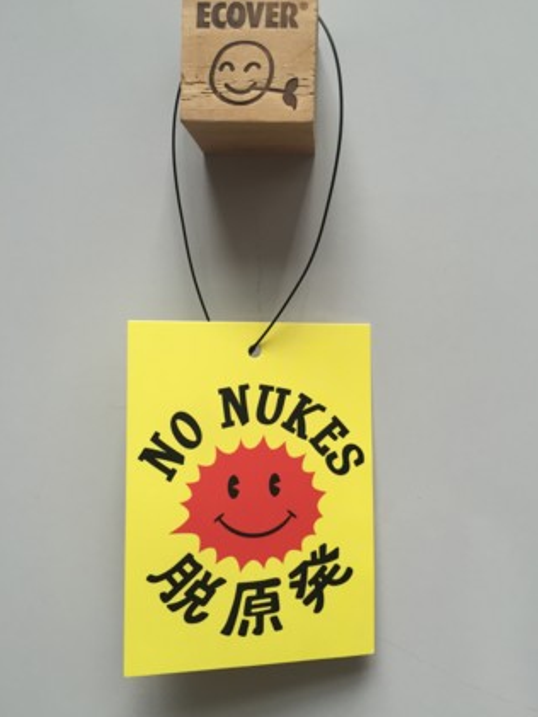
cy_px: 351
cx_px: 271
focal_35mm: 31
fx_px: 642
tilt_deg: -2.6
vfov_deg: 58.3
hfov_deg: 45.5
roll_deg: -0.8
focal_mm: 4.15
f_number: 2.2
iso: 32
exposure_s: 1/30
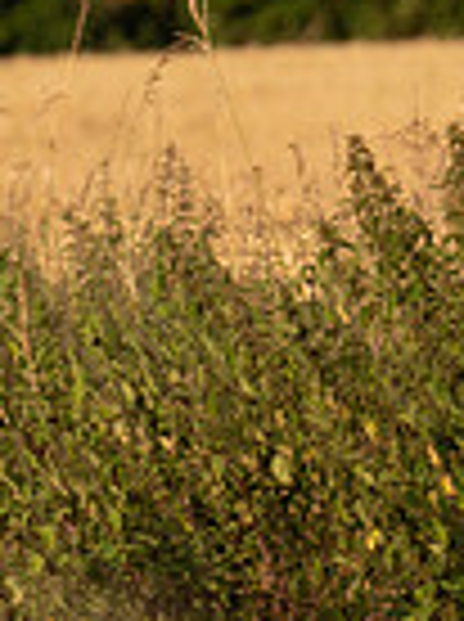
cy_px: 263
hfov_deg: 1.5
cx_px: -473
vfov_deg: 2.0
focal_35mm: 1003
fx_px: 17982
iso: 160
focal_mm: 178
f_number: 4.5
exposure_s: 1/800
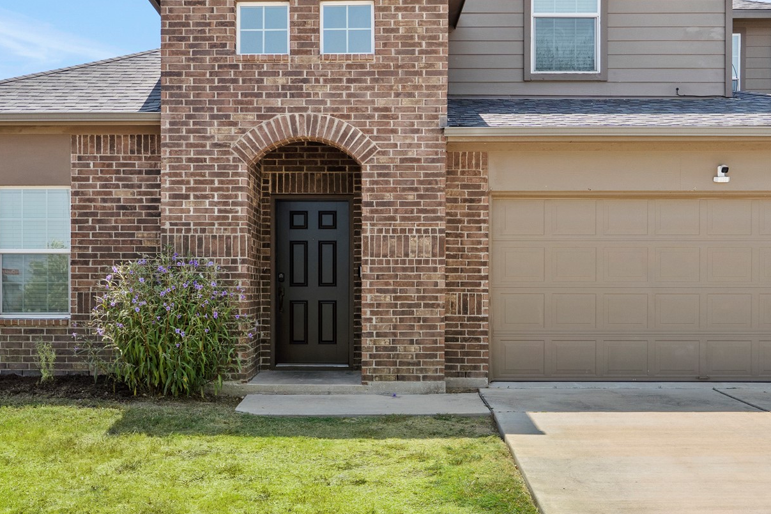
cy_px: 295
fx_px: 963
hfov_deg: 43.6
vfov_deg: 29.8
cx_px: 374
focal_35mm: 45
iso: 320
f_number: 8
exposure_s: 1/250
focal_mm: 25
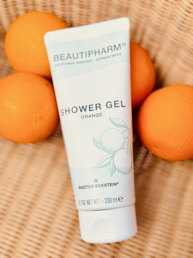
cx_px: 96
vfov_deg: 39.7
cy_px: 129
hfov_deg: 30.3
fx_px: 357
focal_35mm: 48
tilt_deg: -71.8
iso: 64
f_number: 1.78
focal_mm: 6.76
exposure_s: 1/3257
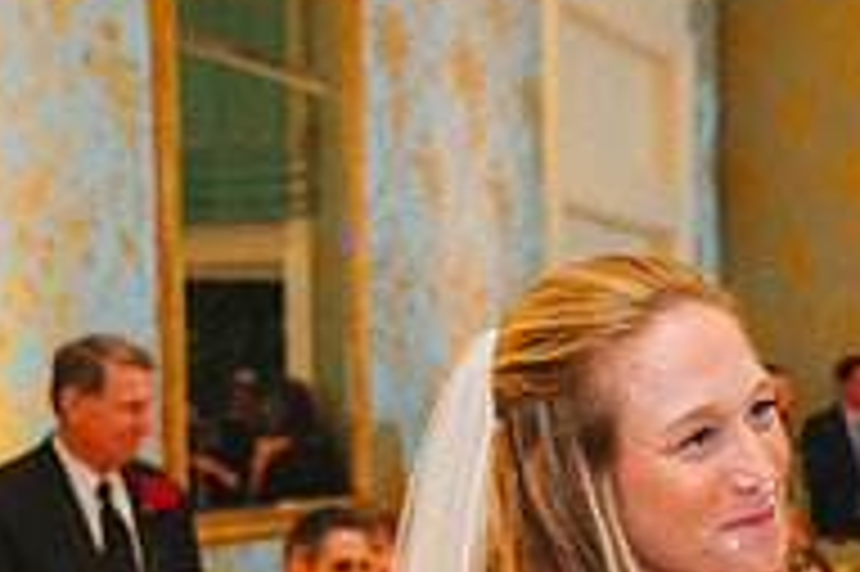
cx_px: 783
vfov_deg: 15.0
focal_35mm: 88
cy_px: 658
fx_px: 2100
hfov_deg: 22.5
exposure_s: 1/60
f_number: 2.8
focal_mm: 29
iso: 1250
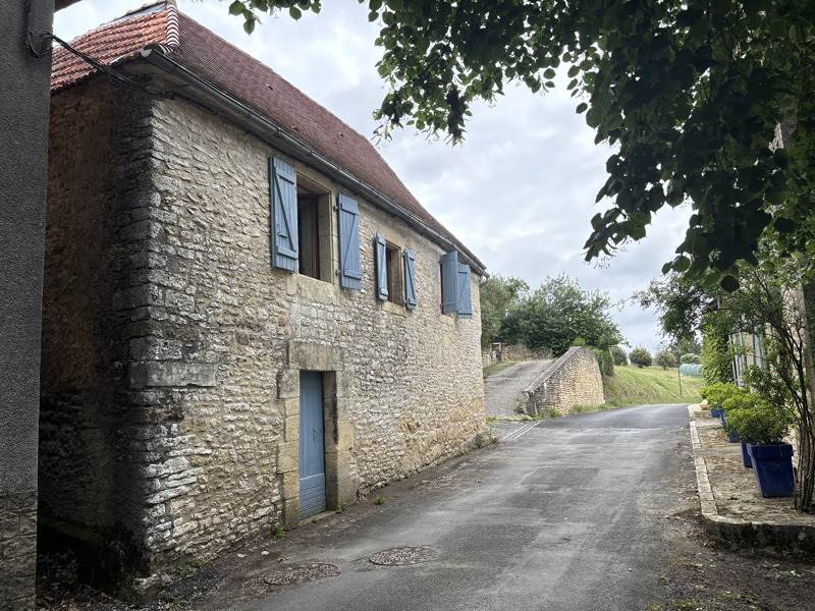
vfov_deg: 53.1
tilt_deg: +9.7
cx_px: 408
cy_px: 306
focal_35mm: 26
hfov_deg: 67.3
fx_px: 612
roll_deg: +2.4
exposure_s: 1/1550
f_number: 1.6
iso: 64
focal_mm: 5.96
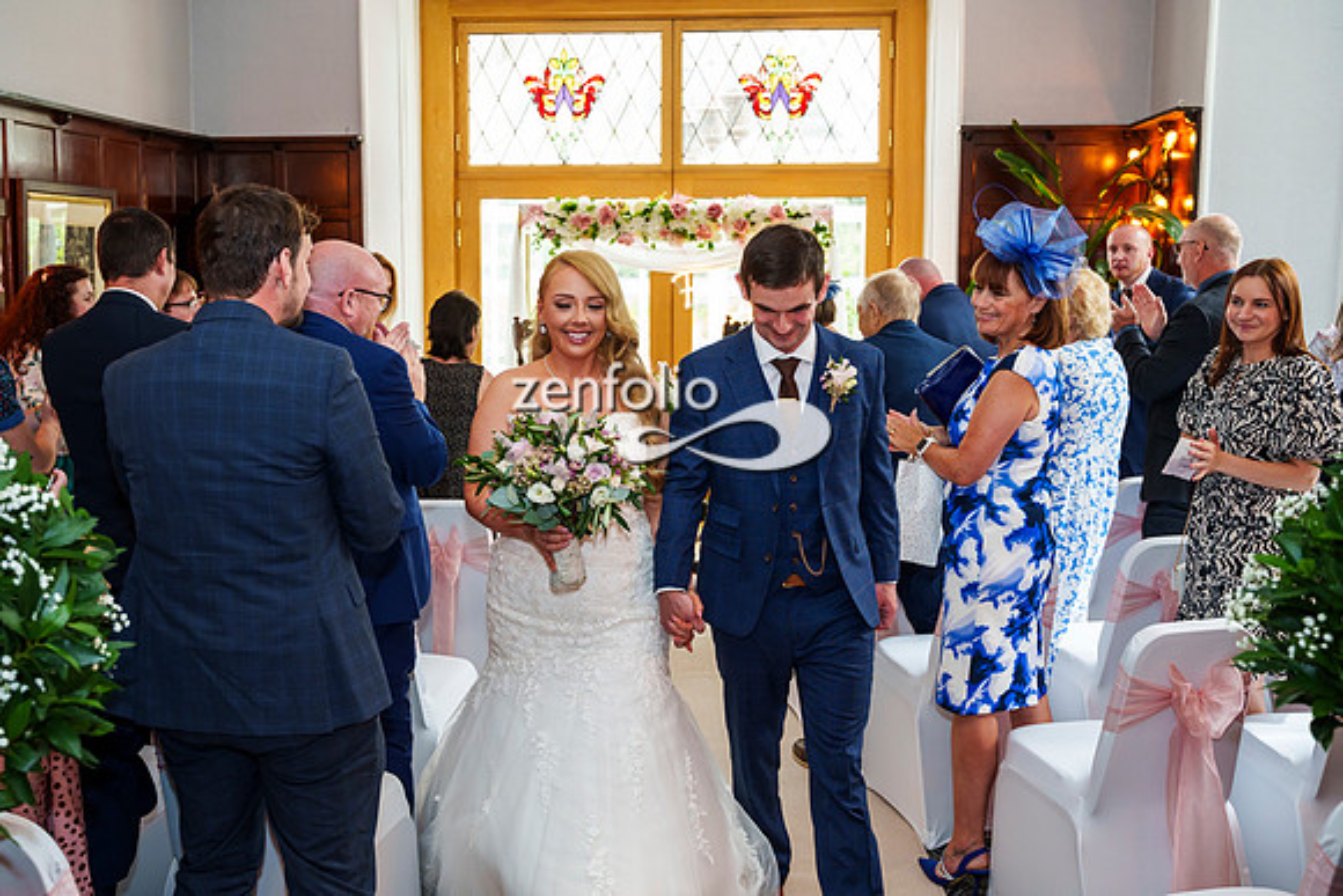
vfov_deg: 33.8
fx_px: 1476
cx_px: 605
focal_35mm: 40
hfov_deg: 48.9
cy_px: 428
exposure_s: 1/250
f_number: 3.5
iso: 800
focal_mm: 36
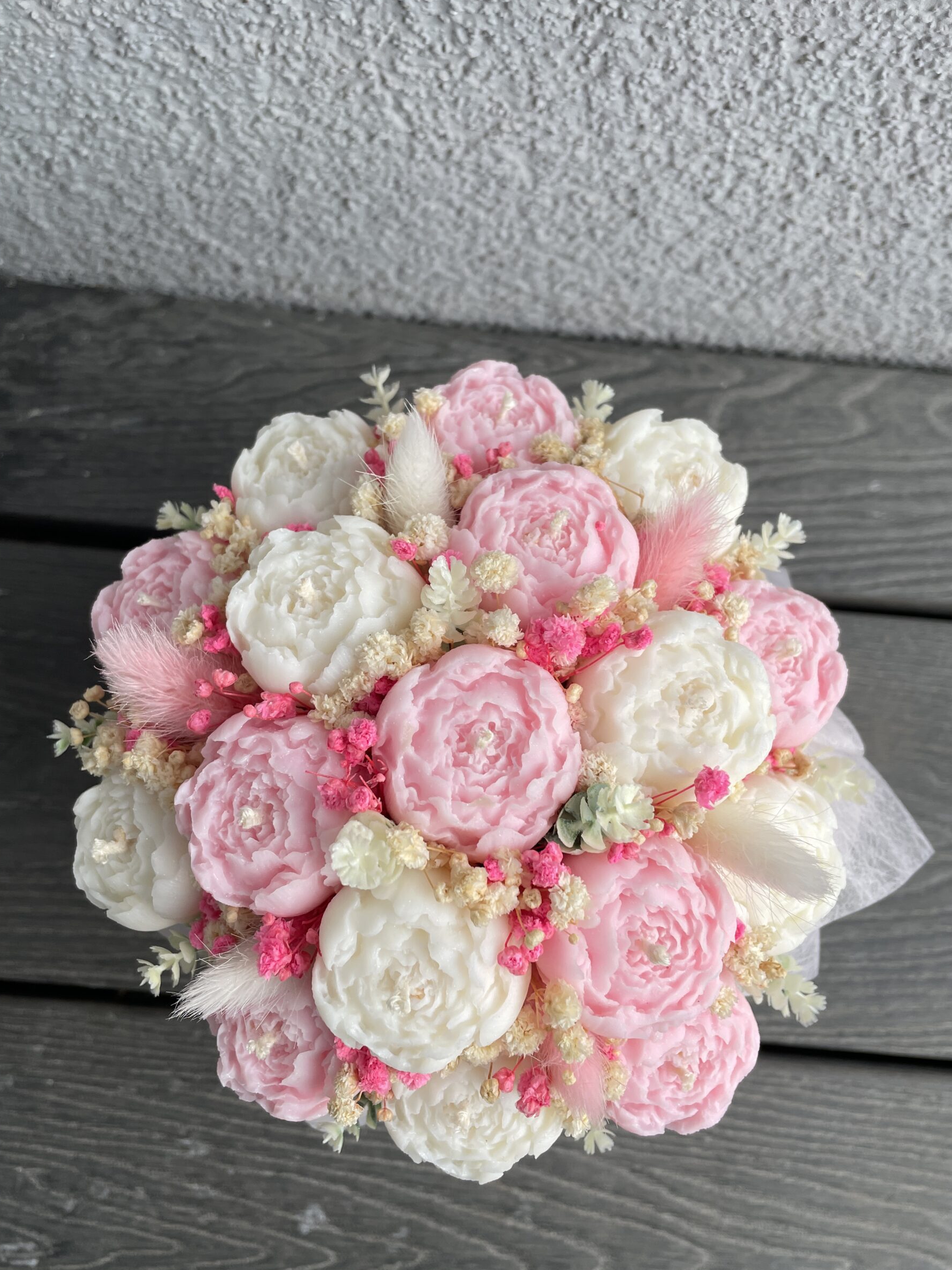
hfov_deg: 49.7
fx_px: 1027
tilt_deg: -81.6
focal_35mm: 28
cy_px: 677
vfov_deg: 63.4
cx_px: 471
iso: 32
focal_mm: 4.2
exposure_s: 1/818
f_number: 1.6
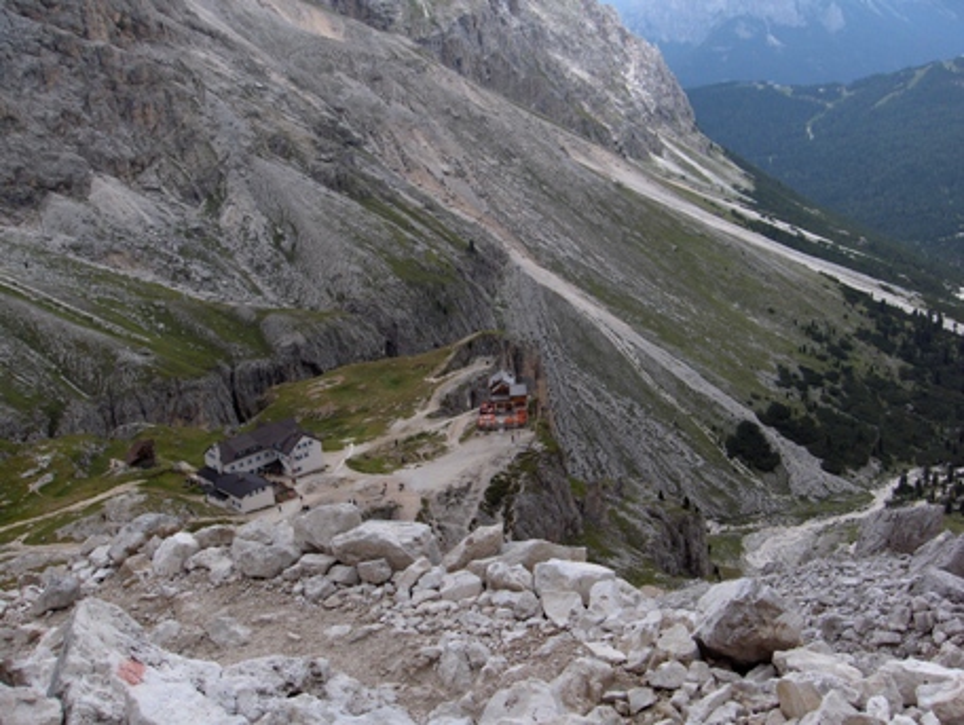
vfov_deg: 36.9
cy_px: 362
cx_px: 482
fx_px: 1087
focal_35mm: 39
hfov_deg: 47.8
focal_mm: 8
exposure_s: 1/269
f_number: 4.8
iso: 100
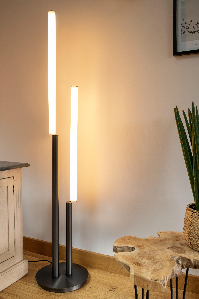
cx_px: 100
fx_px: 290
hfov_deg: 37.9
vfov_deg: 54.4
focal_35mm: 35
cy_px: 150
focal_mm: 35
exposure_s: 1/5
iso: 125
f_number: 9
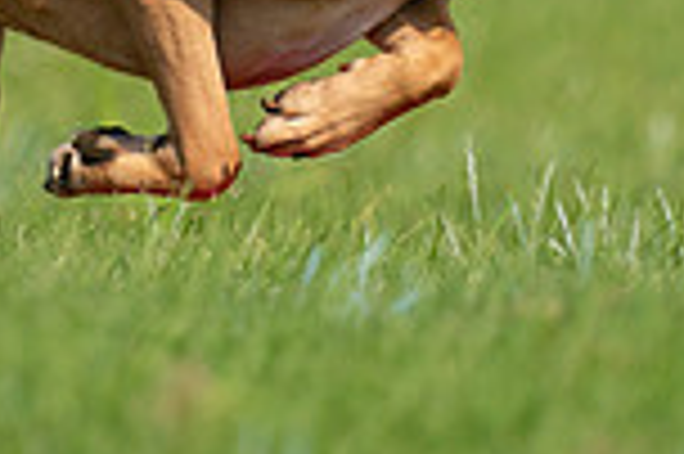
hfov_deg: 0.9
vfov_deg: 0.6
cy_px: -169
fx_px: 43558
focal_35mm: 2295
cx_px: 284
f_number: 6.3
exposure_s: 1/4000
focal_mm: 600
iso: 800
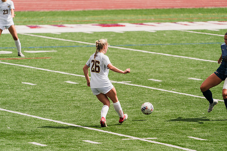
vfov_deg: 2.9
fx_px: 2989
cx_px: 114
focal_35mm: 474
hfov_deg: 4.3
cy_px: 76
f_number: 6.3
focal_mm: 474
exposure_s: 1/1600
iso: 320
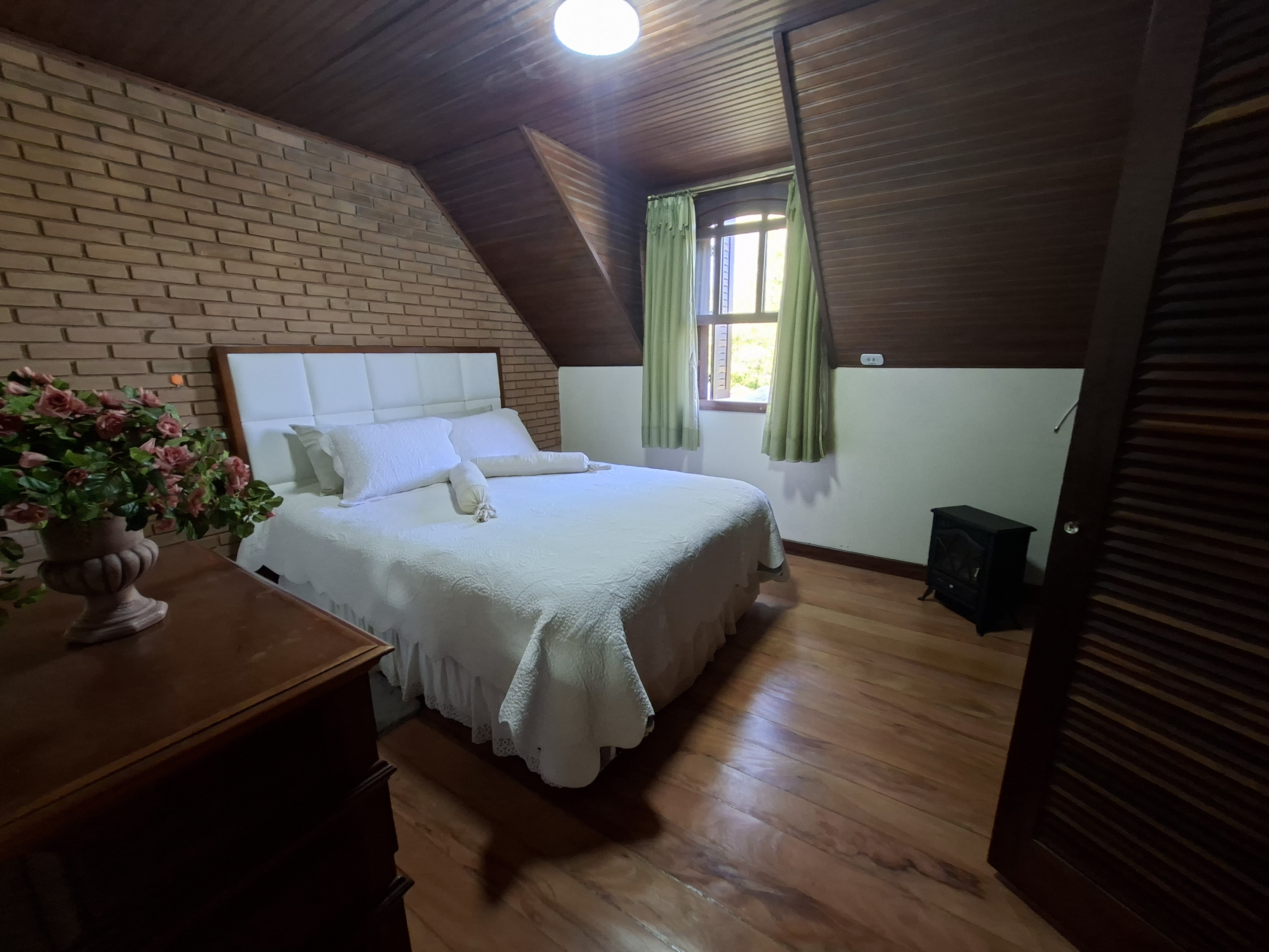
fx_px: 477
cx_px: 634
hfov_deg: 106.2
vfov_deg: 89.9
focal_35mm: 13
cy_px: 476
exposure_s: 1/24
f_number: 2.2
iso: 200
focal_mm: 1.74
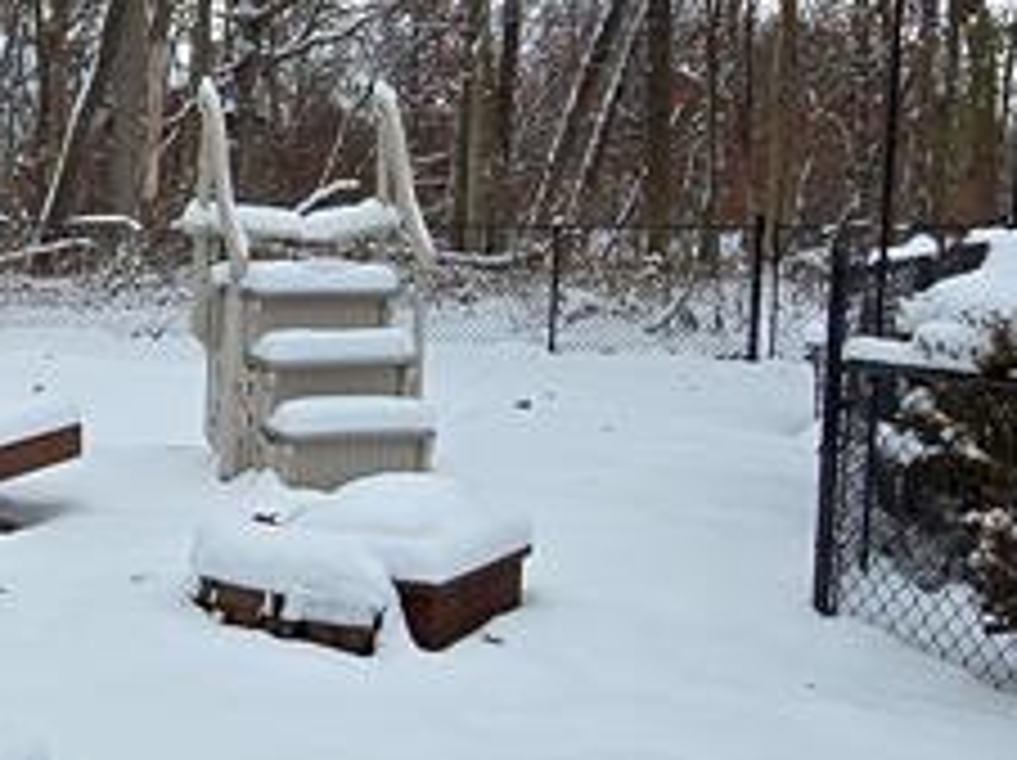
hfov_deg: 29.3
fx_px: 1732
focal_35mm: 59
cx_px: -122
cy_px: 396
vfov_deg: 24.8
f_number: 2.2
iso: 50
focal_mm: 2.2
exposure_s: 1/984
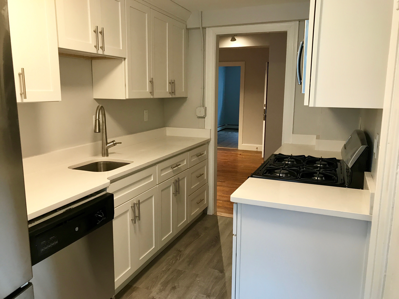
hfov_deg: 63.4
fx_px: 323
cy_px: 150
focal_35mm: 28
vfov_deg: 49.7
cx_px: 200
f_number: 1.8
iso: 40
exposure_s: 1/20
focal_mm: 3.99
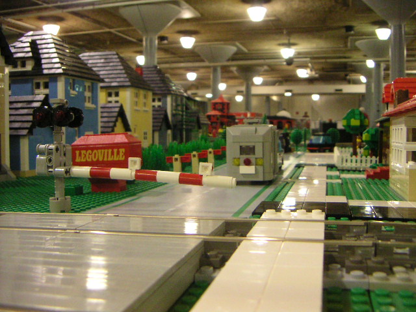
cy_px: 156
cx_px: 208
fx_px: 445
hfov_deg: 50.1
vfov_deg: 38.7
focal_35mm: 37
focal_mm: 4.8
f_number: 2.8
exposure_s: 1/60
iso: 400
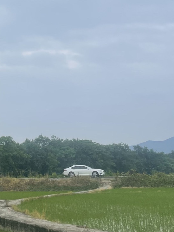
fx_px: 476
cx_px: -61
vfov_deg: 26.5
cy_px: 22
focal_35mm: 71
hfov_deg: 19.0
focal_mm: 4.2
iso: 32
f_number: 1.6
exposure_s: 1/3205
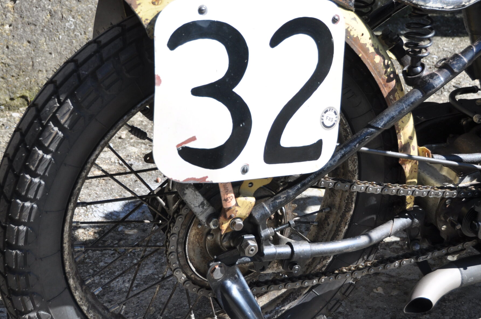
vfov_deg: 16.6
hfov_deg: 24.8
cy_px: 173
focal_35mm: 82
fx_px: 1094
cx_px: 233
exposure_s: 1/640
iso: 200
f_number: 5.6
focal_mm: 38
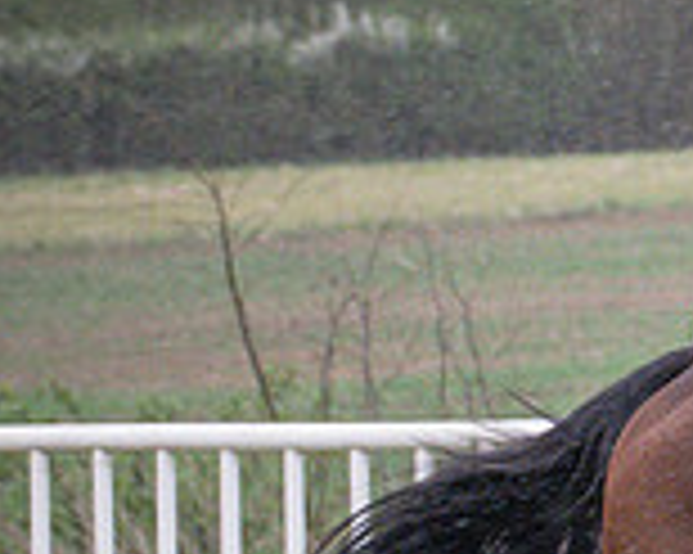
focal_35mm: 538
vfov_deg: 2.9
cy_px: 563
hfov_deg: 3.6
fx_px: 11027
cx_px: 1574
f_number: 4
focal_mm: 70
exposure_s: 1/1000
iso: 1600
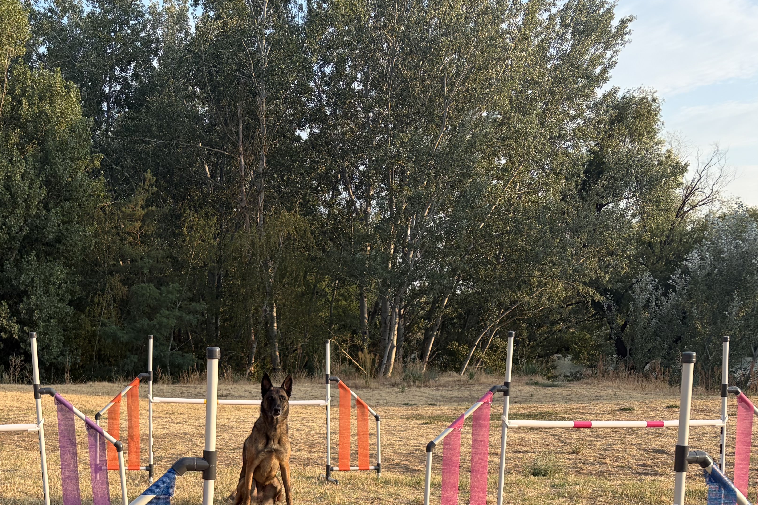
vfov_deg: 26.6
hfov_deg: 40.7
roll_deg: +1.9
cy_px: 497
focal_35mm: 48
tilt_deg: -9.5
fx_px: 1011
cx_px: 261
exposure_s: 1/933
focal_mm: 5.96
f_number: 1.6
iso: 50
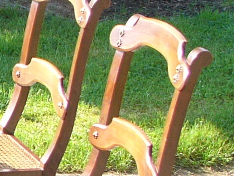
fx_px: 1177
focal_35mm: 174
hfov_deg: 10.4
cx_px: -239
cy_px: 116
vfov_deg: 8.5
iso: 50
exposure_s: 1/100
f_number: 3.7
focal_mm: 6
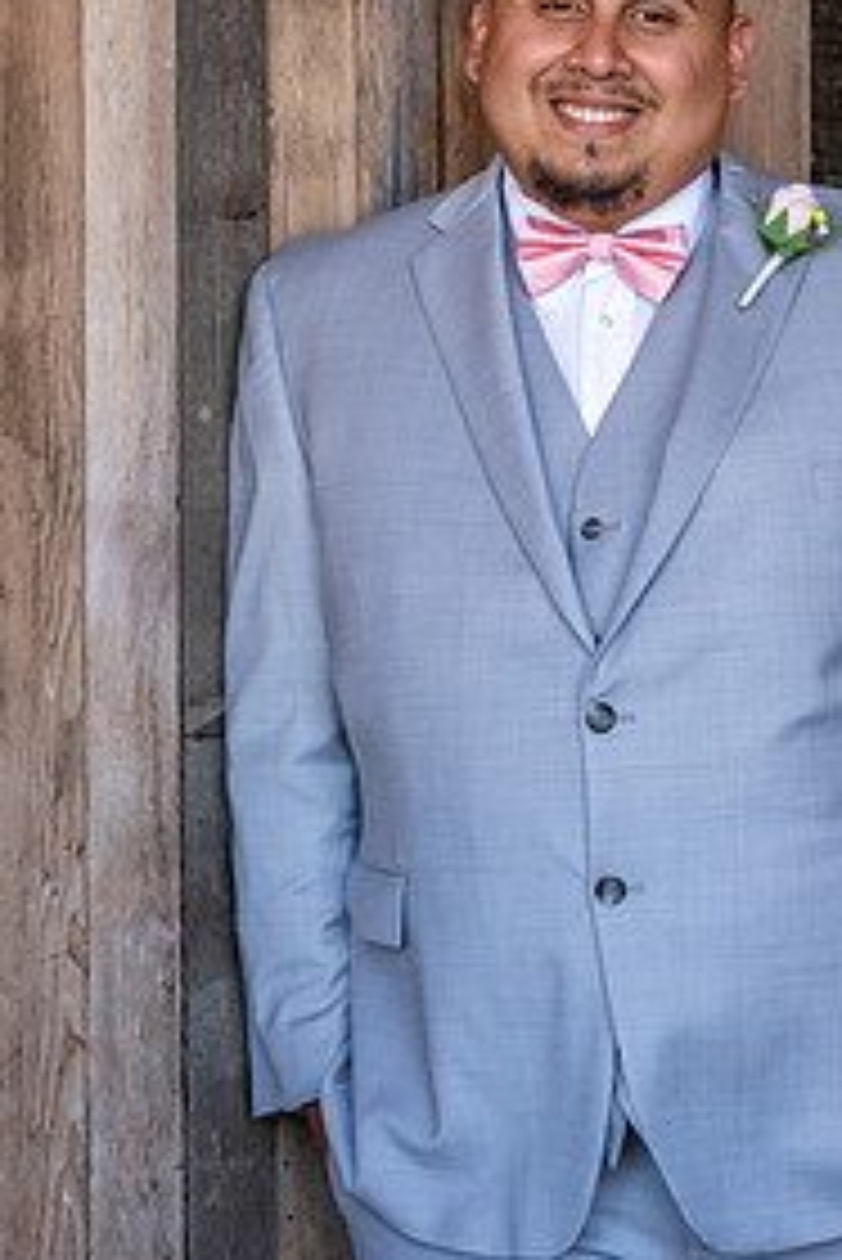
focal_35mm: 114
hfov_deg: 12.0
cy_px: 472
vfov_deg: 17.9
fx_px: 3994
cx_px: 666
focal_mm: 71
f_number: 4
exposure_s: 1/320
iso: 1600
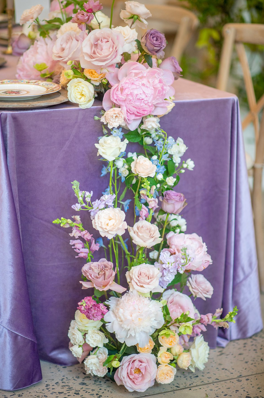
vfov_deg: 23.4
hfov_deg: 15.7
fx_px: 959
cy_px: 195
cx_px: 131
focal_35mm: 87
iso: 640
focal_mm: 85
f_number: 1.4
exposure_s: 1/400
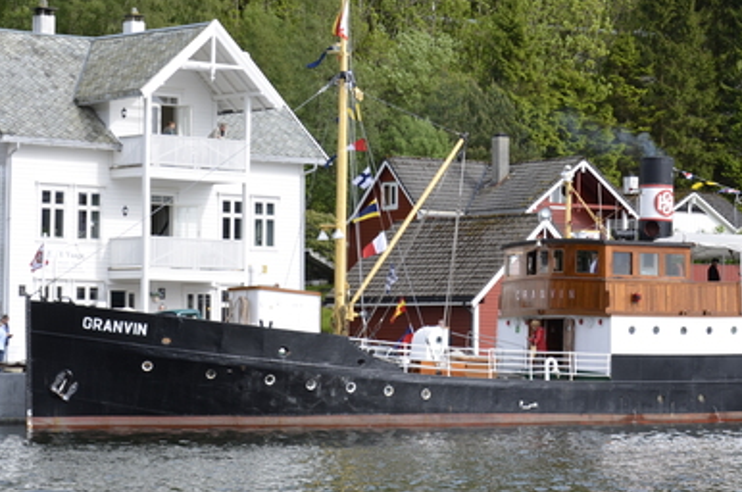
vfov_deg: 11.7
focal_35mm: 117
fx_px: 2407
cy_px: 179
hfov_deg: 17.5
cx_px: 482
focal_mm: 48
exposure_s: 1/200
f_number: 7.1
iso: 100
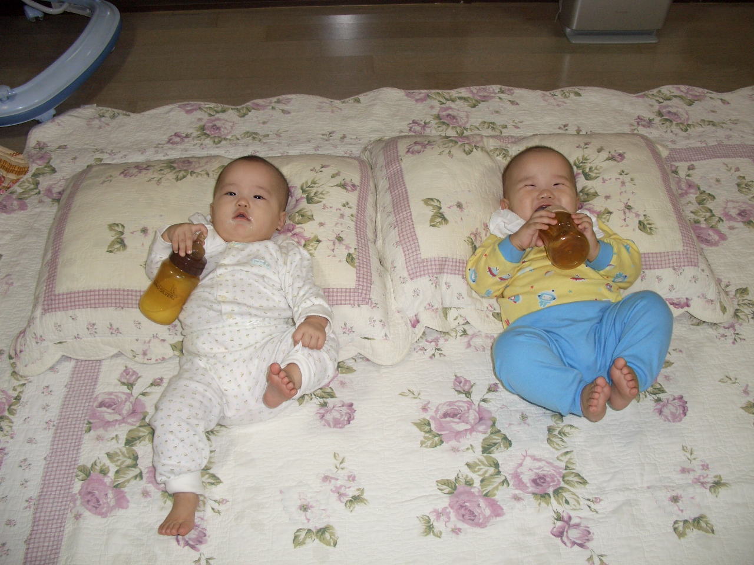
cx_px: 377
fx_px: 719
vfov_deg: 42.9
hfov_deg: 55.4
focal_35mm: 33
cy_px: 282
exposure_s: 1/60
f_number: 2.8
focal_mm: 7.1
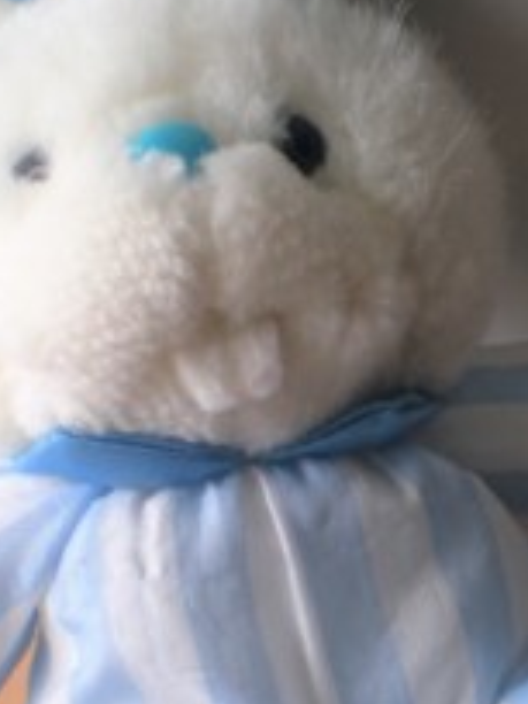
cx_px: 317
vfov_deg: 20.1
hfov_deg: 15.2
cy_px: 511
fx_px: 1973
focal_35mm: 97
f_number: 3.1
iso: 74
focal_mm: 6.3
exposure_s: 1/56.8
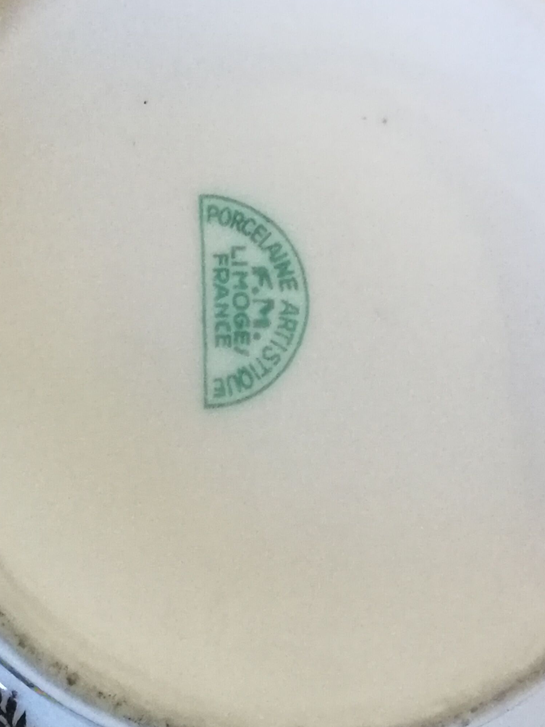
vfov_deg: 22.3
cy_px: 563
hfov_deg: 16.9
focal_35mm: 87
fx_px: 1826
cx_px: 166
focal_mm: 2.38
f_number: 2.2
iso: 125
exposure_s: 1/50
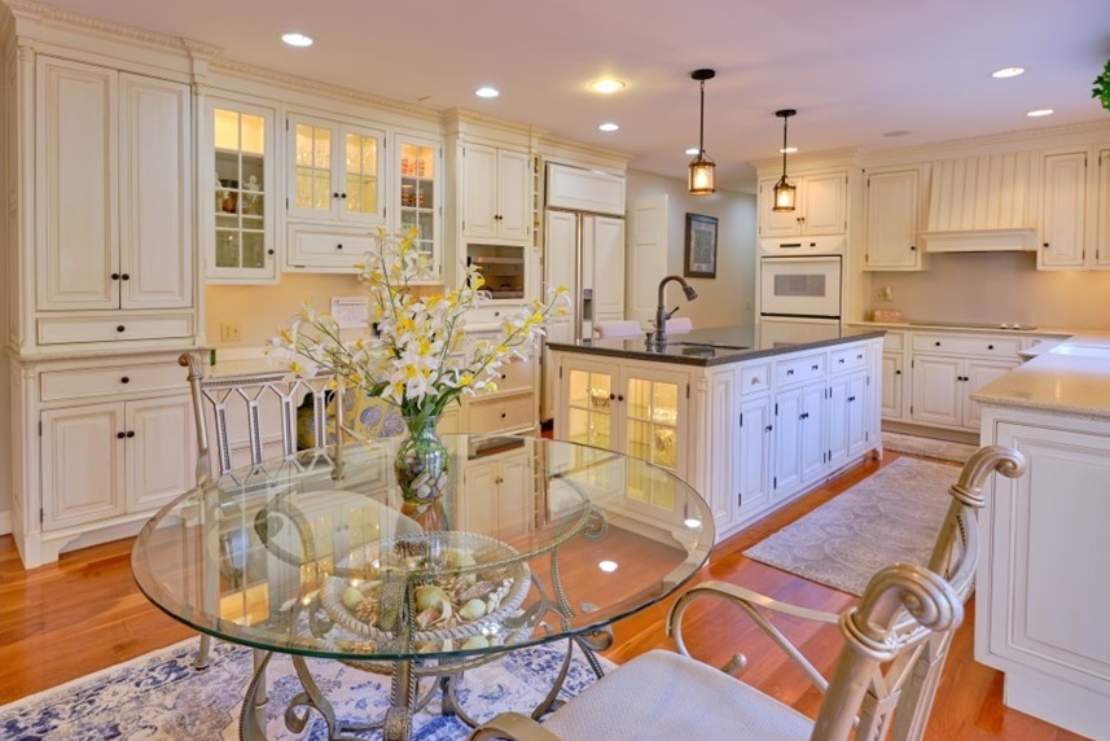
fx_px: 586
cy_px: 294
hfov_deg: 86.7
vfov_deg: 64.0
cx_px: 506
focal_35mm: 19
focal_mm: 10
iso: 160
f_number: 4
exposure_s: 1/15
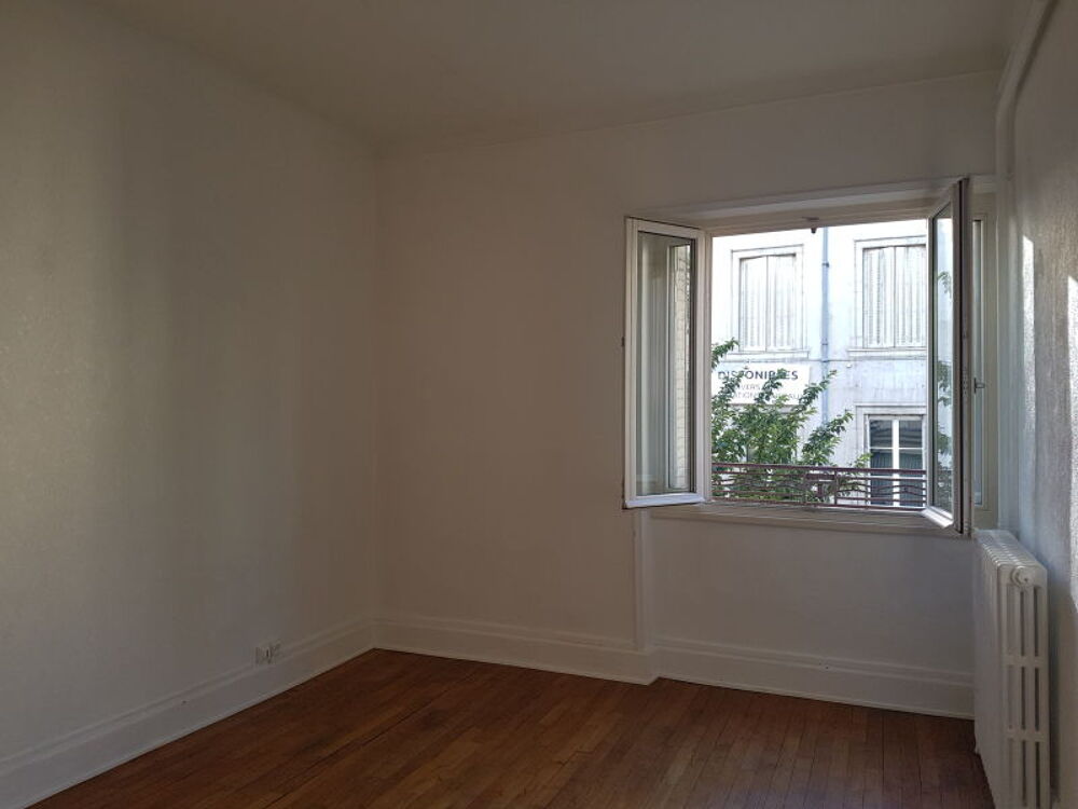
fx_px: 810
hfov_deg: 67.3
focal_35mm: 26
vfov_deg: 53.1
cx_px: 539
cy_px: 404
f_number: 1.7
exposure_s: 1/133
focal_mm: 4.2
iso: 40
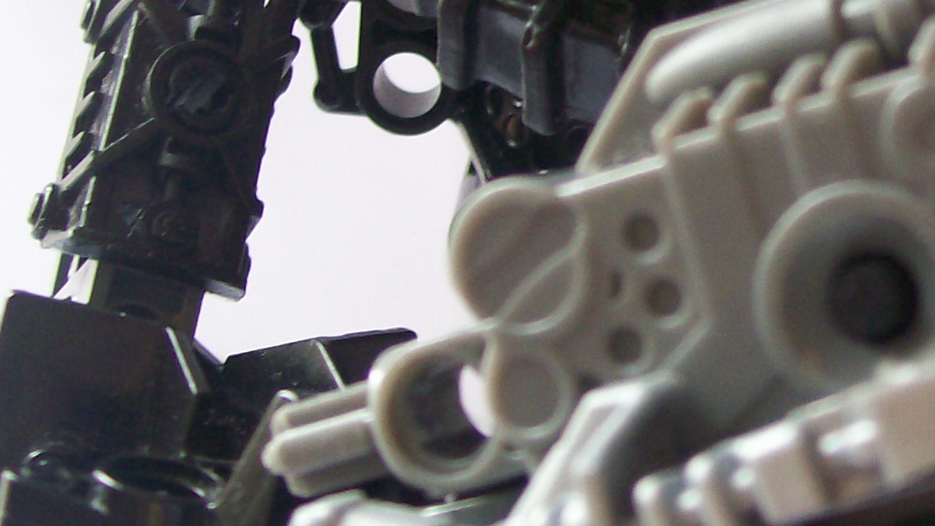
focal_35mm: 92
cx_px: 828
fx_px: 2281
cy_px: 166
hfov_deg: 22.6
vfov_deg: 13.1
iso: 94
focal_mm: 6
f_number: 2.7
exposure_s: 1/32
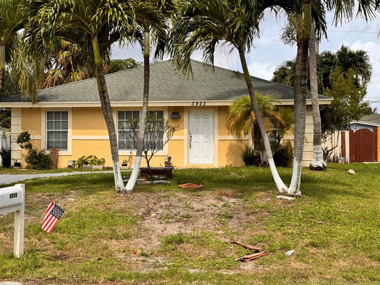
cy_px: 142
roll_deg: -0.4
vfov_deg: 30.3
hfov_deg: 39.7
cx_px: 190
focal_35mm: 48
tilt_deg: -0.1
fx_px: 527
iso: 64
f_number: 1.78
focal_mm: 6.76
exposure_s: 1/2959
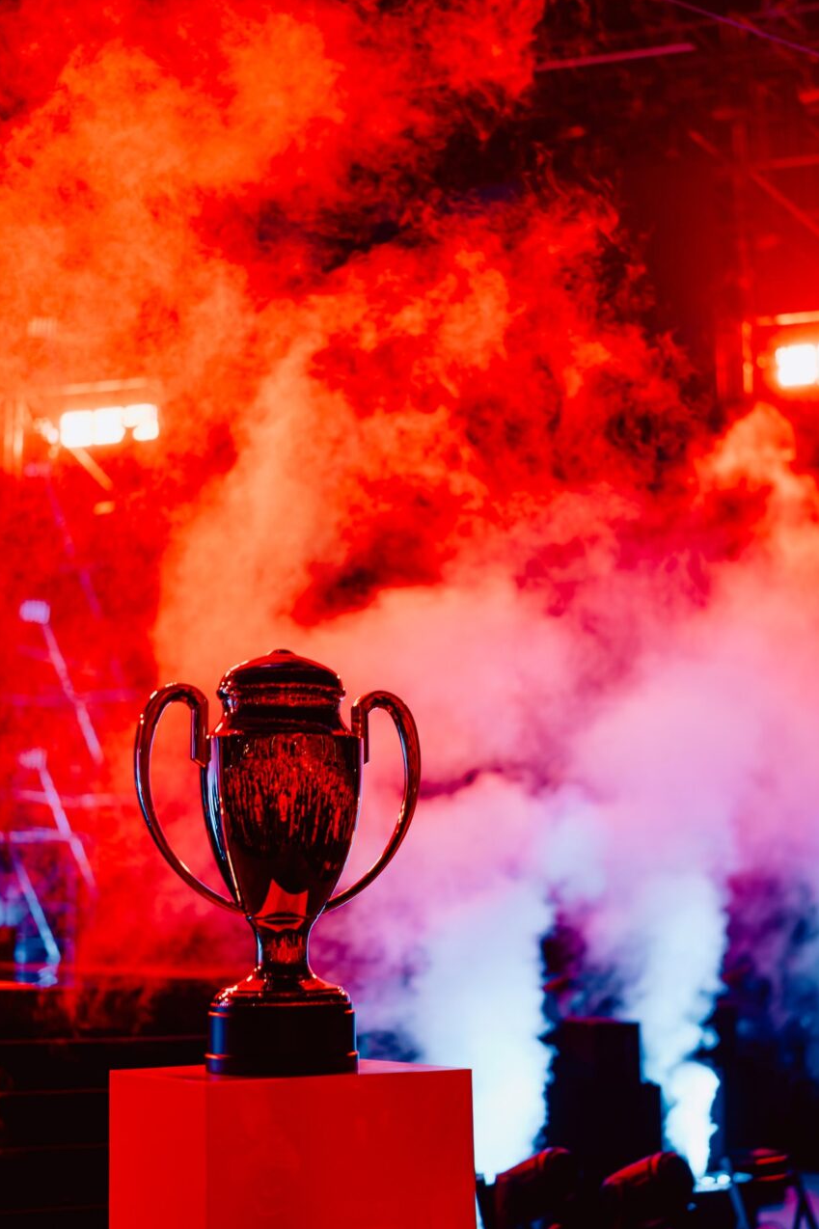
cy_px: 617
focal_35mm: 53
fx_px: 1809
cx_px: 416
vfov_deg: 37.5
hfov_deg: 25.5
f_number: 1.4
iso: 100
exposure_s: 1/100
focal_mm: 50
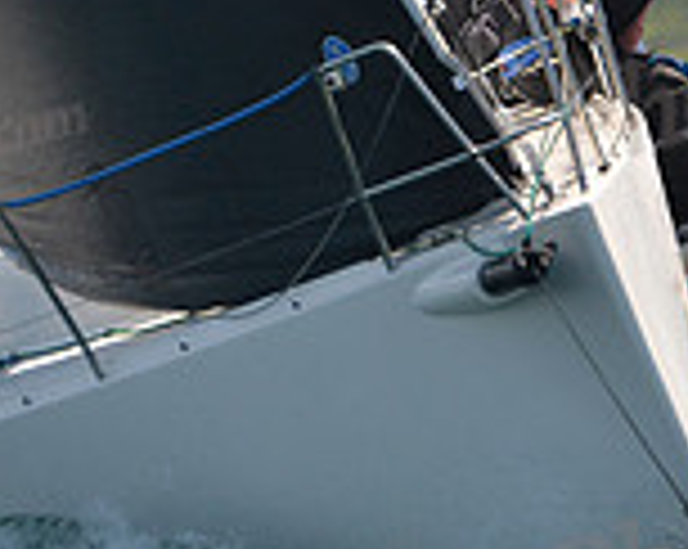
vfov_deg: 2.2
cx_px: 324
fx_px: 14500
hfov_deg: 2.7
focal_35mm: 713
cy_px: -115
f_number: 4
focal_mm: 200
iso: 280
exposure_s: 1/1000
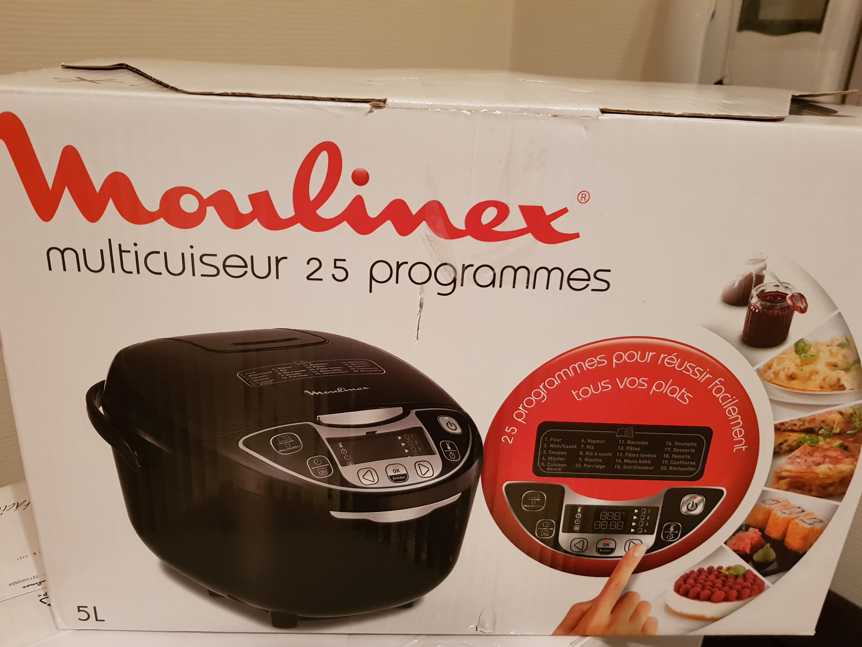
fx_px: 647
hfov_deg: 67.3
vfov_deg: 53.1
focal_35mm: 26
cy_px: 324
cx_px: 431
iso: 250
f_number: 1.7
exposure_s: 1/11
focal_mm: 4.2
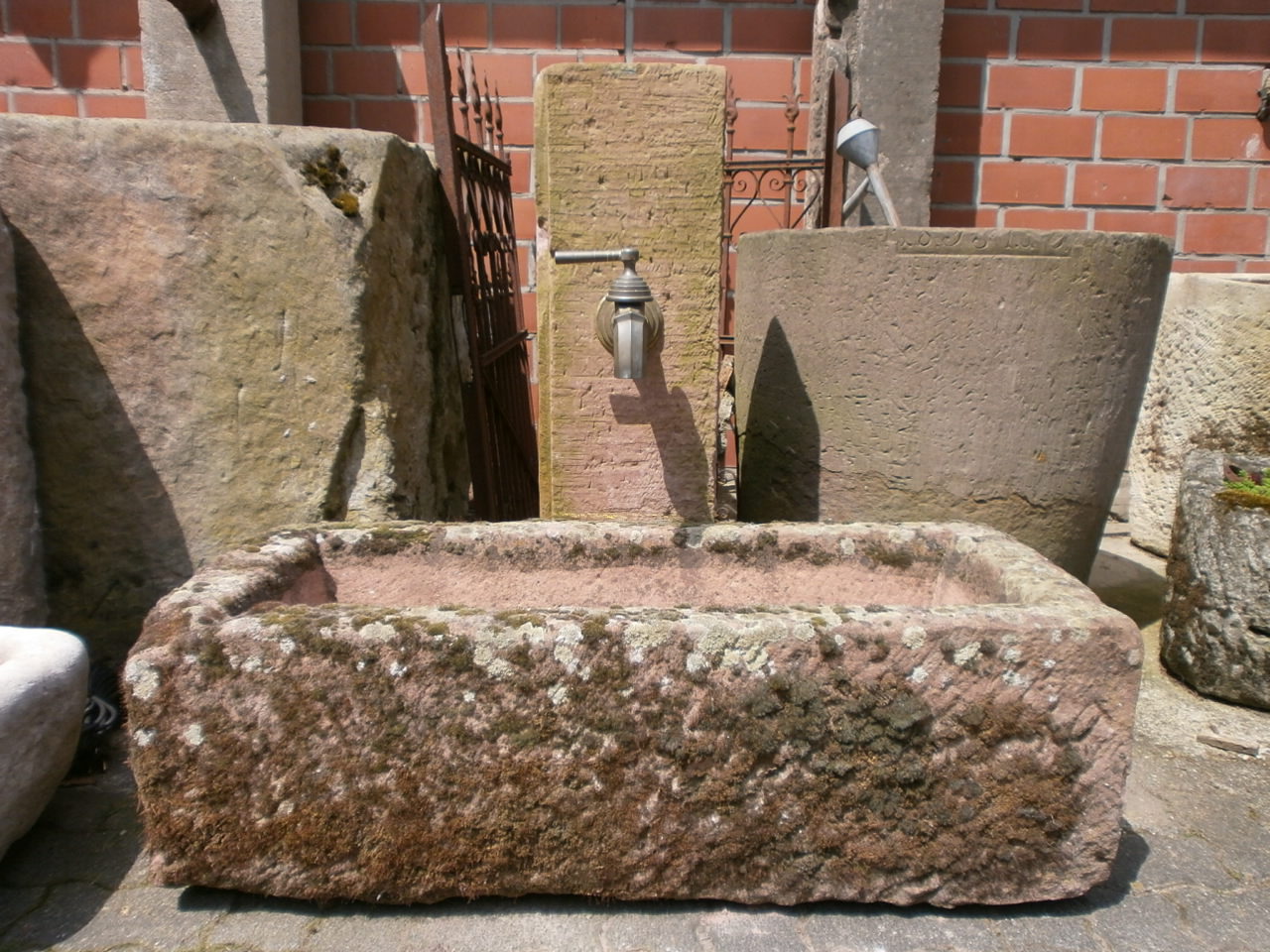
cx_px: 635
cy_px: 476
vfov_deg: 51.4
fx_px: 991
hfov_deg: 65.3
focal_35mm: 27
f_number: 2.9
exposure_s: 1/1000
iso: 100
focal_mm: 4.8
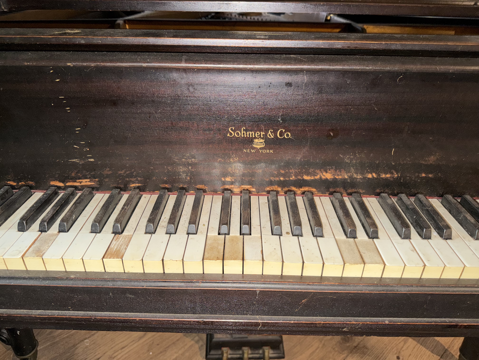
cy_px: 180
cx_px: 240
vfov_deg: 56.8
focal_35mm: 24
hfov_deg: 71.6
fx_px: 332
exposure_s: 1/4
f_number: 1.78
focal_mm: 6.76
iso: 100
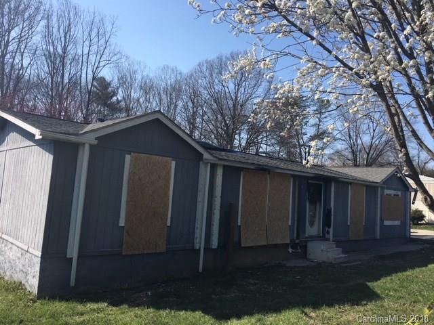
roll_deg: -5.7
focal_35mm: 29
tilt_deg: +5.0
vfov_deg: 48.2
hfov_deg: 61.7
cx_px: 217
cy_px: 162
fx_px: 364
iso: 25
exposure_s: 1/1282
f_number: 2.2
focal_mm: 4.15
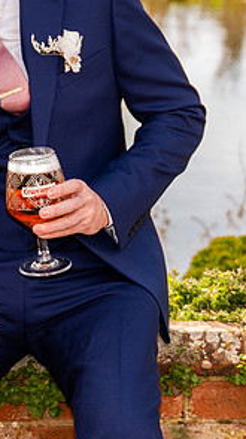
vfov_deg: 13.0
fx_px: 1917
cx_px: -60
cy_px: 202
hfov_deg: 7.3
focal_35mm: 165
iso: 64
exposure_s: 1/250
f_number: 2.8
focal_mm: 39
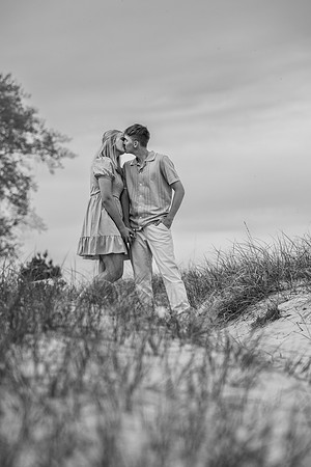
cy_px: 234
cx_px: 156
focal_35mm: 85
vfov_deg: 23.9
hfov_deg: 16.1
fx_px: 1101
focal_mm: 85
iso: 200
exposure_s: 1/1000
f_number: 2.8
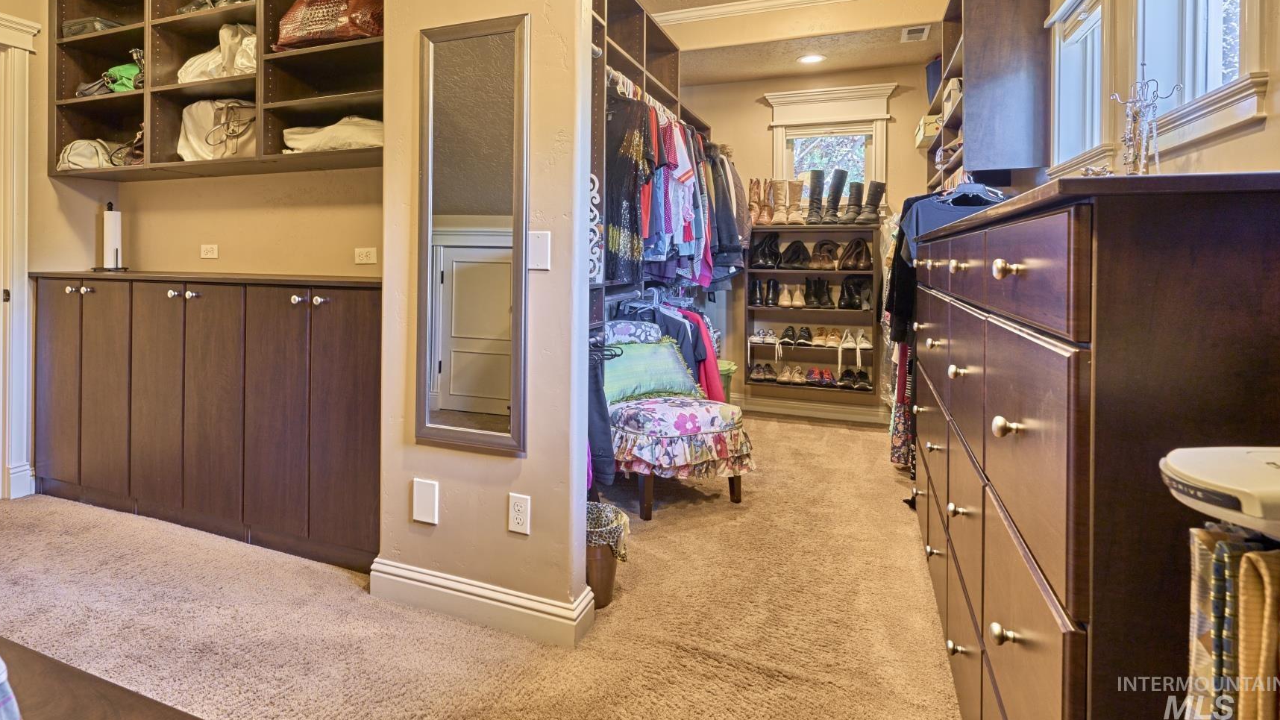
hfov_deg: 85.8
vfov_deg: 55.0
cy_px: 253
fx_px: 679
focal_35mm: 20
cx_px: 526
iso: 250
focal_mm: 16
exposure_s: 1/8
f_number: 8
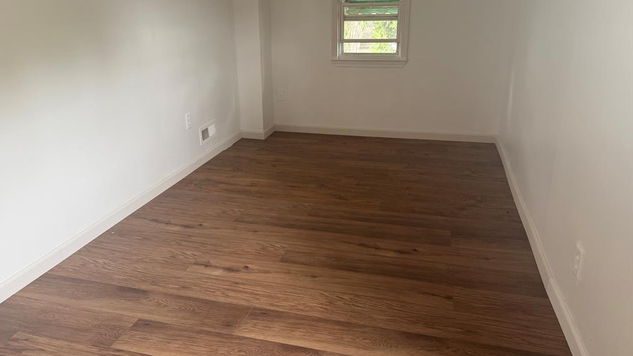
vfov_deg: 42.9
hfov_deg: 69.8
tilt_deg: -18.2
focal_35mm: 27
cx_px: 308
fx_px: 453
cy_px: 163
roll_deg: +1.1
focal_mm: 6.76
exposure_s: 1/60
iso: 125
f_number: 1.78
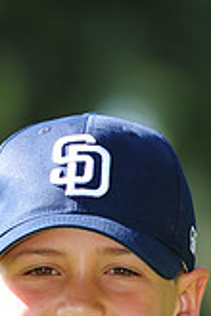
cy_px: 452
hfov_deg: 2.0
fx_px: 6180
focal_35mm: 703
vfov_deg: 2.9
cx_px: 33
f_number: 4.5
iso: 200
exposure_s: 1/500
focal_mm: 200
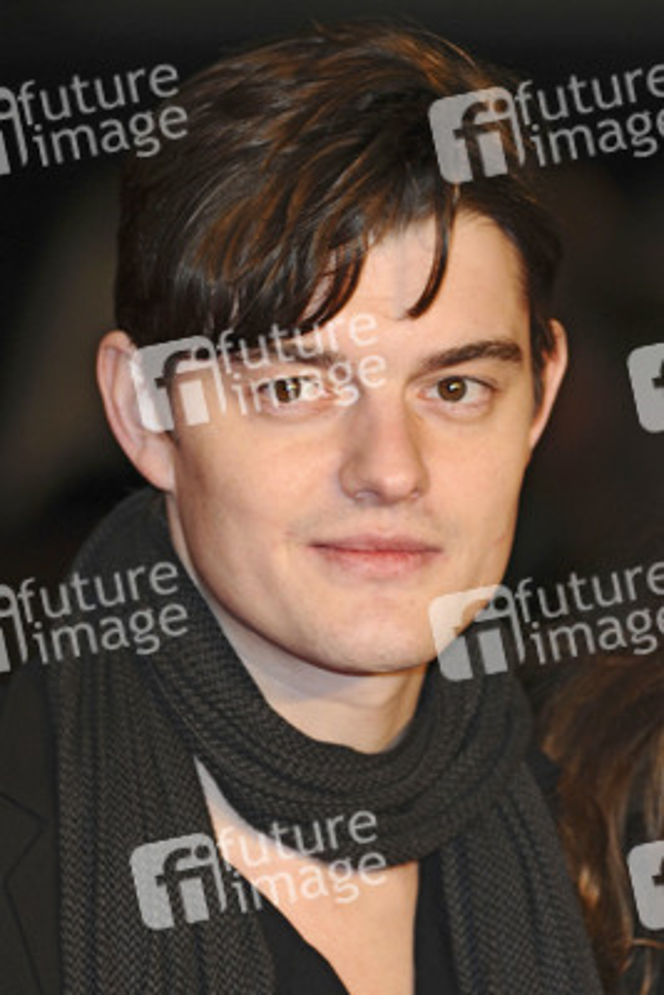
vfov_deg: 6.9
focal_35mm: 300
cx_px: 332
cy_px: 498
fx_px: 8292
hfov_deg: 4.6
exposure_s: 1/200
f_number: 4
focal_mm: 200
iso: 500
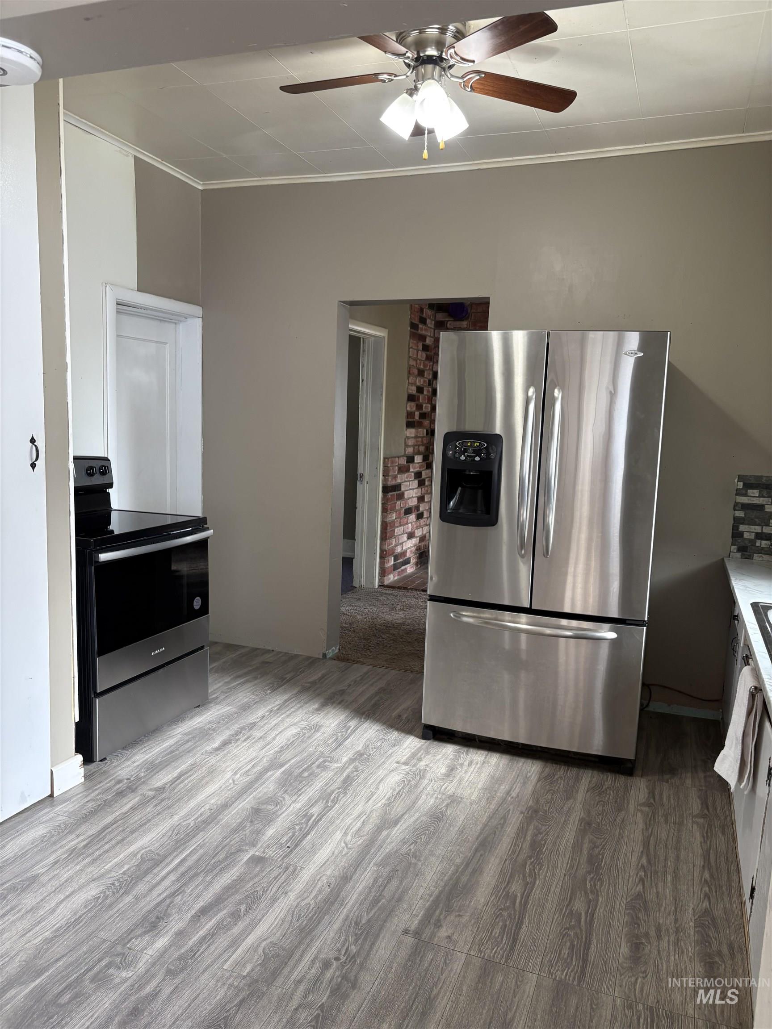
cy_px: 514
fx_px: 773
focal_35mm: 26
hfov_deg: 53.1
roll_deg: -2.5
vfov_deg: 67.3
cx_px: 386
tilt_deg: -6.6
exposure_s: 1/60
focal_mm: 5.96
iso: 125
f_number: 1.6
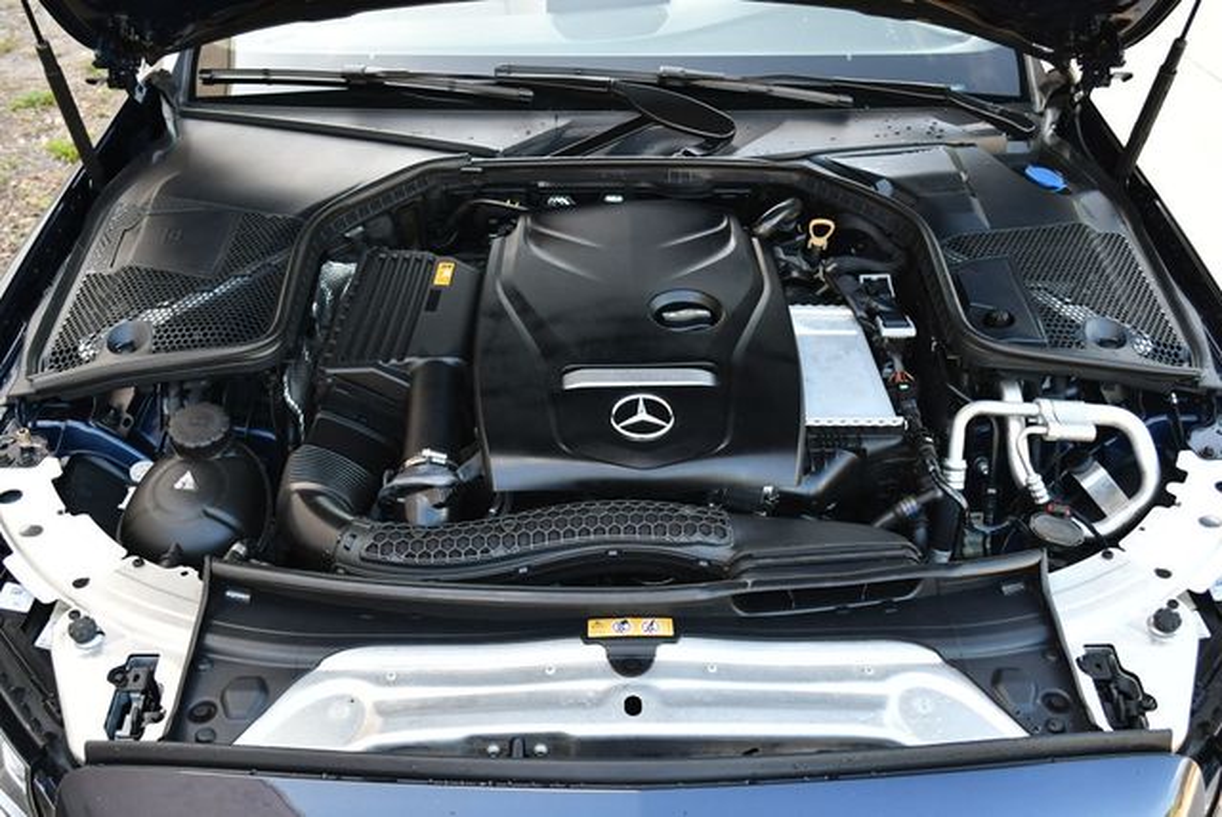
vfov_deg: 33.5
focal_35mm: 40
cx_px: 611
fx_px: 1359
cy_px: 408
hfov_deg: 48.4
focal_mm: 20
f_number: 3.8
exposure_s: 1/250
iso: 560
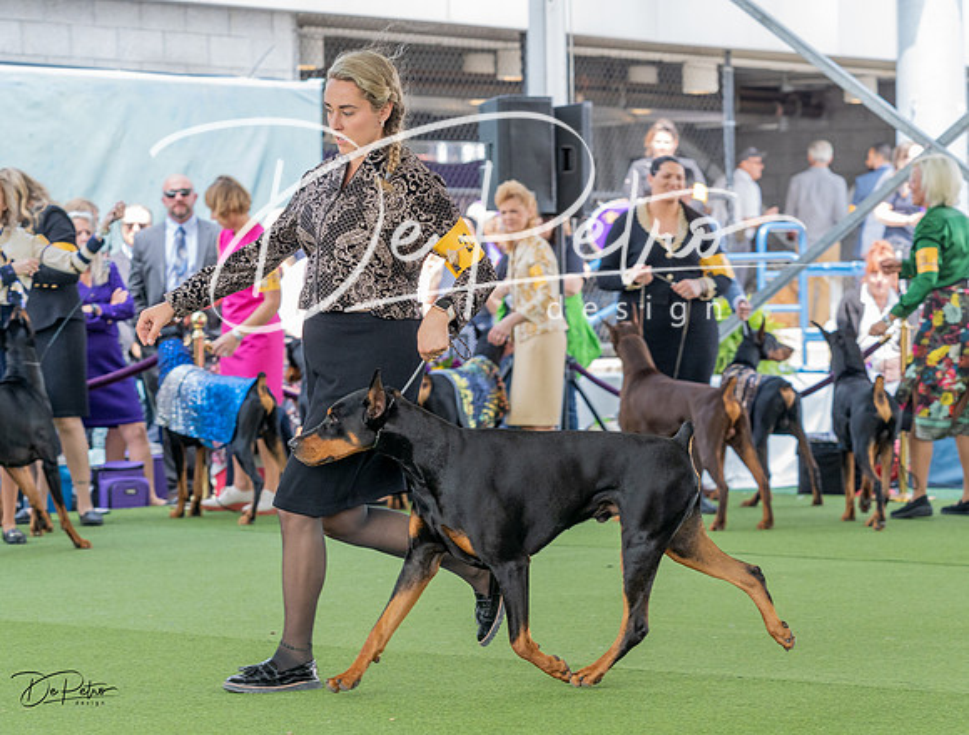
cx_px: 463
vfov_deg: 12.7
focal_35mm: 117
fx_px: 3302
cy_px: 417
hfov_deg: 16.7
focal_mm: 95
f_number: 4.5
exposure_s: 1/800
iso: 1600
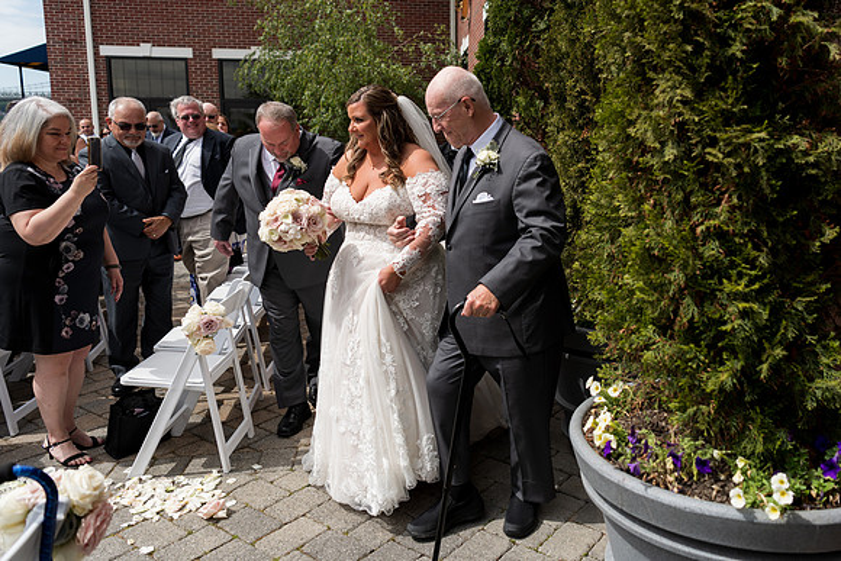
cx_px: 500
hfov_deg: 64.0
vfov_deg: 45.5
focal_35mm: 29
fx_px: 667
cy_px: 239
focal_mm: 24
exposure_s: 1/1000
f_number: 2.8
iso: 64
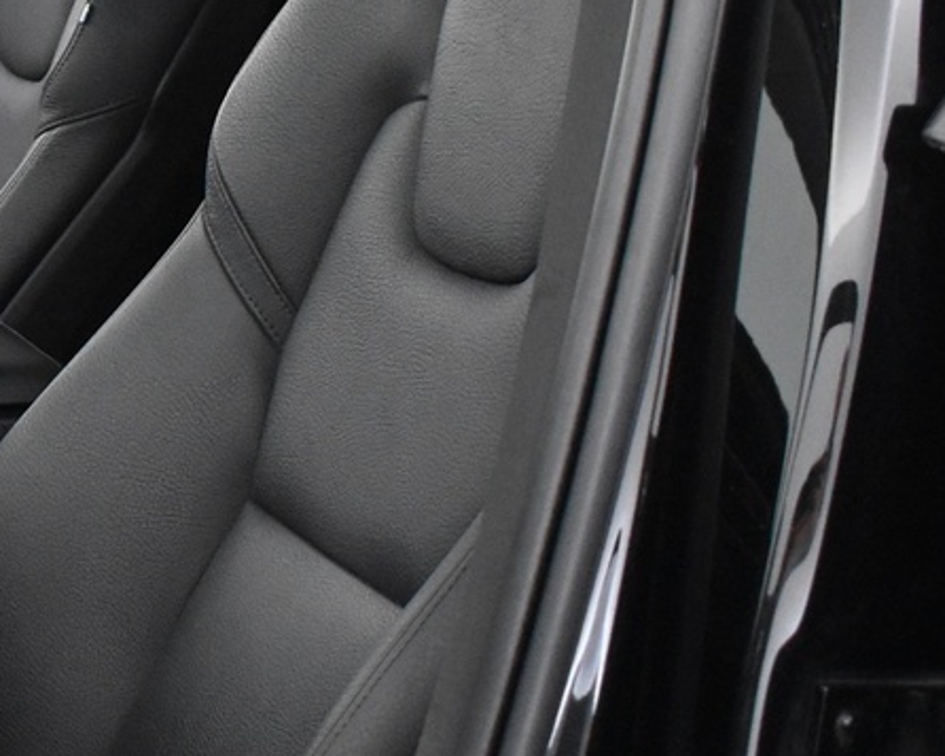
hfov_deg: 19.1
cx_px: -316
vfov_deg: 16.7
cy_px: 421
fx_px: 2574
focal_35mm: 92
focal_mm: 18
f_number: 3.5
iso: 3200
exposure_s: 1/30
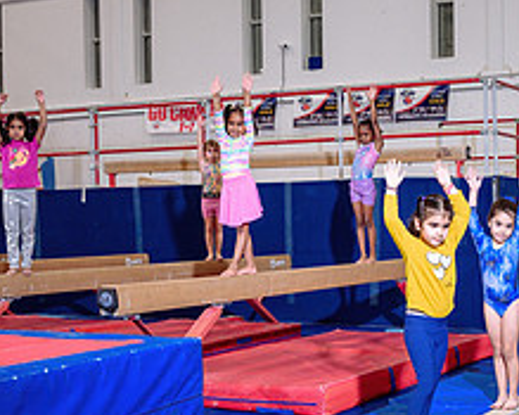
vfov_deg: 22.8
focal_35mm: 67
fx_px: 1029
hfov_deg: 27.9
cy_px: 246
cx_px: 388
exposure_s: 1/250
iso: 800
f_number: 3.5
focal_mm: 24
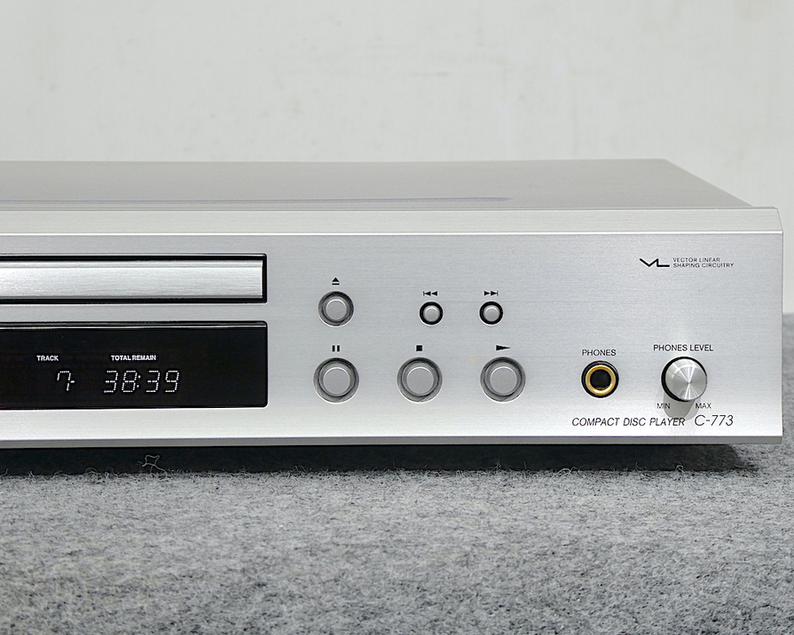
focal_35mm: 111
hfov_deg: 17.3
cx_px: 405
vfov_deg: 13.9
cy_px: 318
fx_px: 2608
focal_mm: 19
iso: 200
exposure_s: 1/8
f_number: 5.1
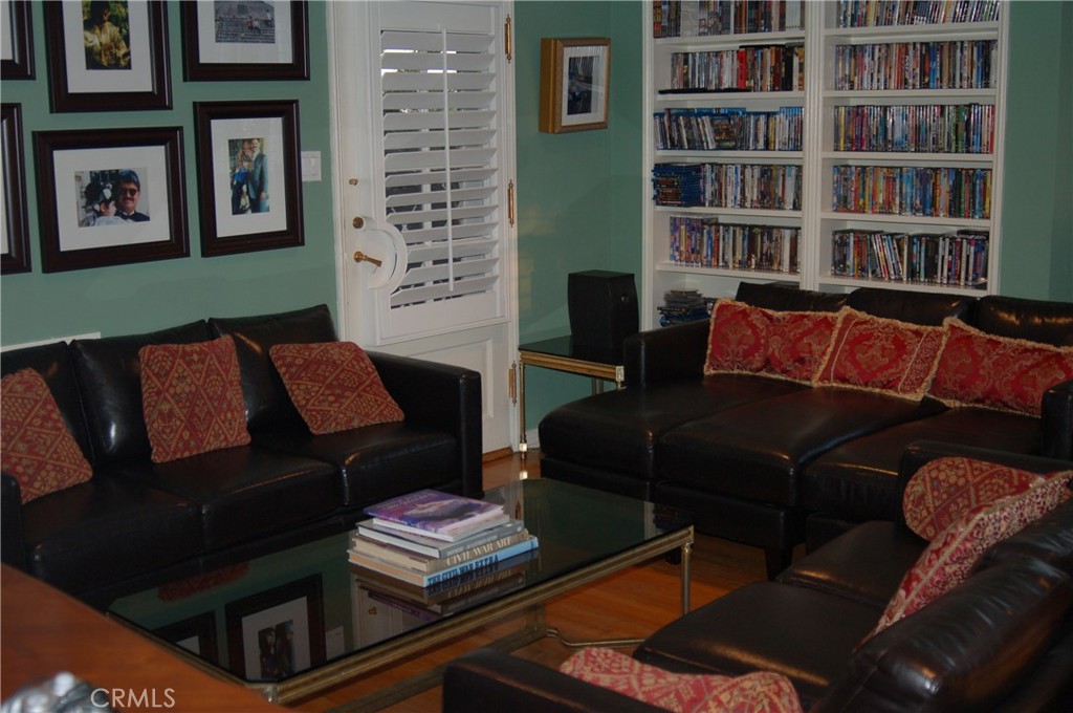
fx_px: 1250
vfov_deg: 31.8
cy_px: 356
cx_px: 536
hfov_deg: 46.5
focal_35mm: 42
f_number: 3.3
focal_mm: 28
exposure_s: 1/60
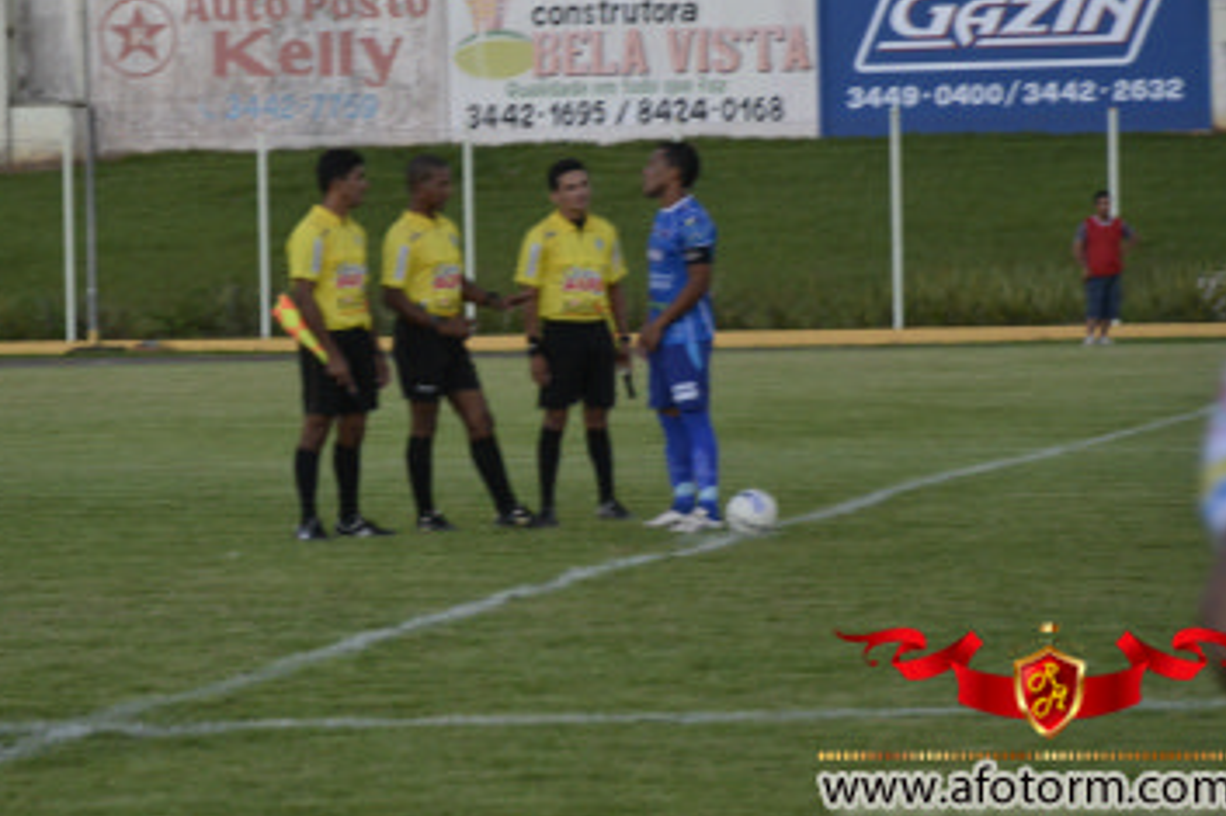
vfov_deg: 7.6
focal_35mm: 181
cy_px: 283
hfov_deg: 11.4
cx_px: 455
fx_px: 6151
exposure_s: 1/125
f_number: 5.6
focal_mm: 85
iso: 1600
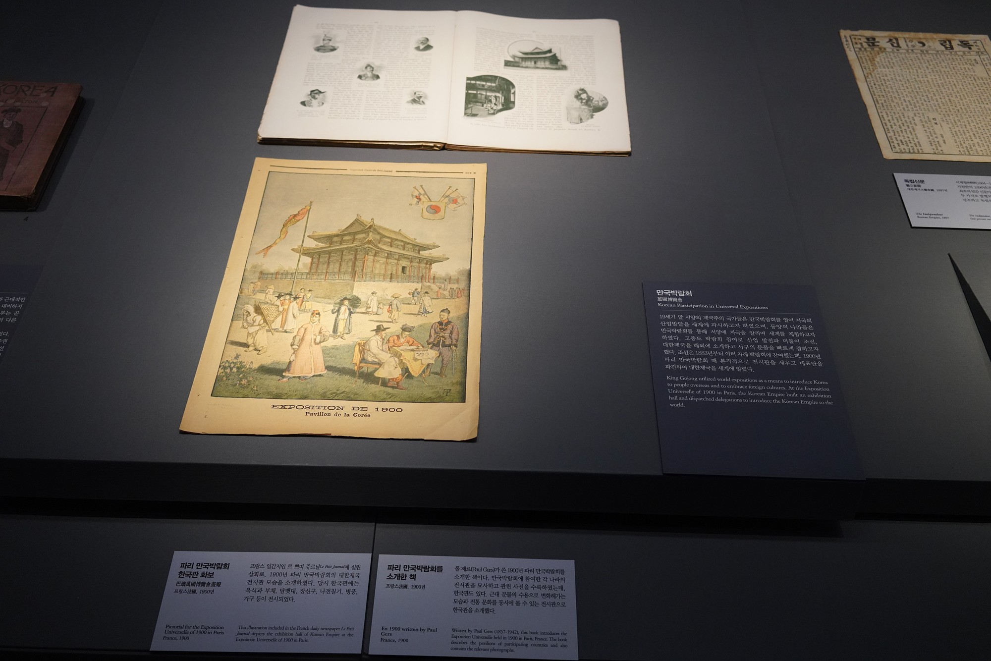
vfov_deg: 37.9
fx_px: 964
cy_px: 330
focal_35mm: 35
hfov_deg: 54.4
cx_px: 496
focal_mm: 35
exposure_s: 1/80
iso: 3200
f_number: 4.5
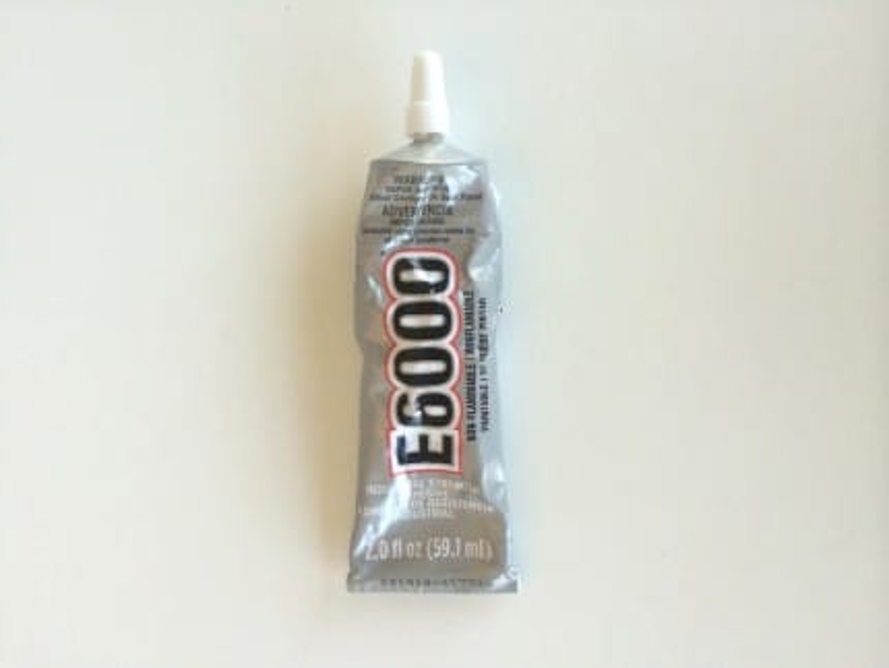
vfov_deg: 46.8
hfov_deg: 59.9
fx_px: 771
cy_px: 334
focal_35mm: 30
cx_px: 444
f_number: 2.2
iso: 50
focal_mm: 4.12
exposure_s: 1/120
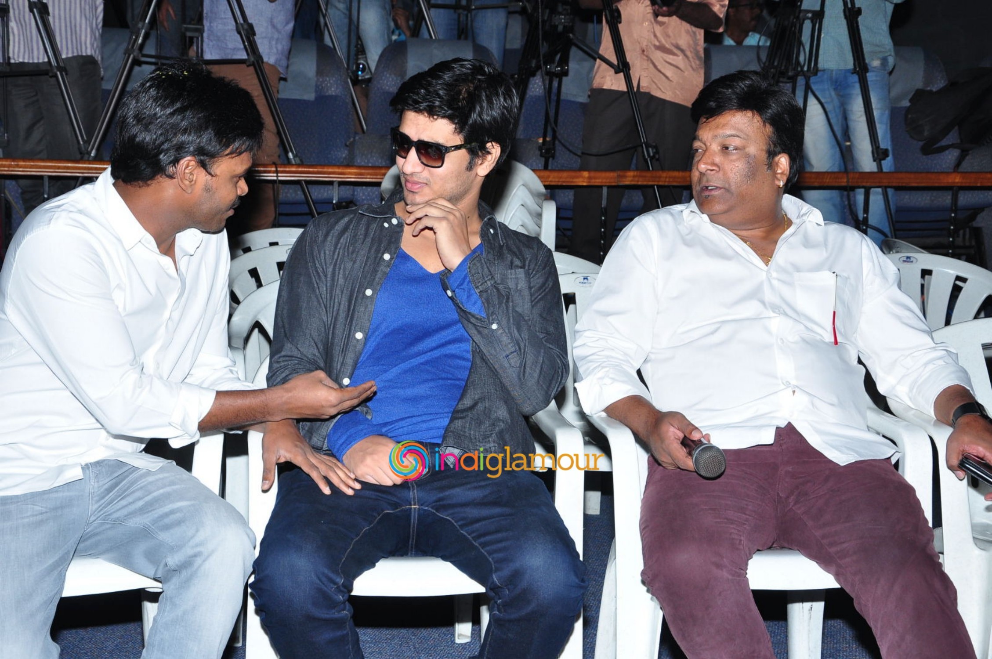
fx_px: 1982
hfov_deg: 28.1
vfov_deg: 18.9
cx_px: 496
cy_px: 330
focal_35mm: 72
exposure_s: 1/125
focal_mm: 48
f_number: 8
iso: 500
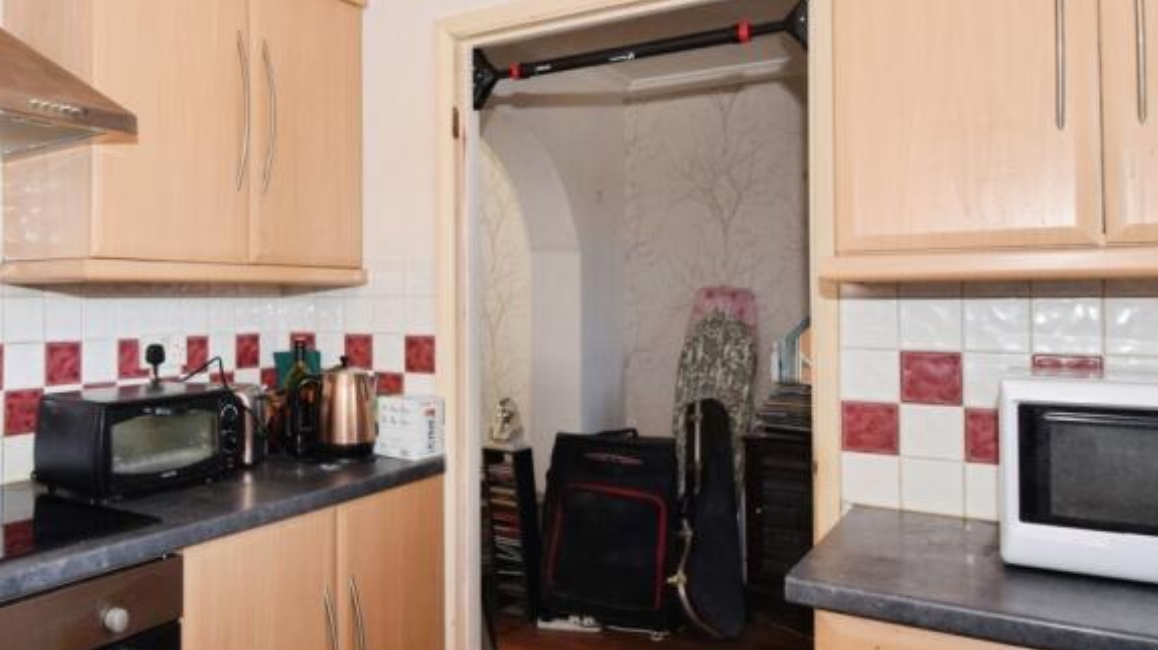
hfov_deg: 65.4
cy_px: 267
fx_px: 859
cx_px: 348
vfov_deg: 41.3
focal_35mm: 28
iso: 1000
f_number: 10
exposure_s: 1/60
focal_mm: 10
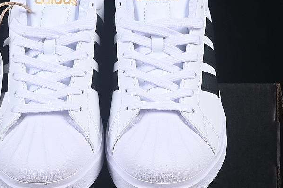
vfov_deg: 10.1
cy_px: 97
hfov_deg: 15.1
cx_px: 107
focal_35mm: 136
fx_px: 1069
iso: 160
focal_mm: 50
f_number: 8
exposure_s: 1/80
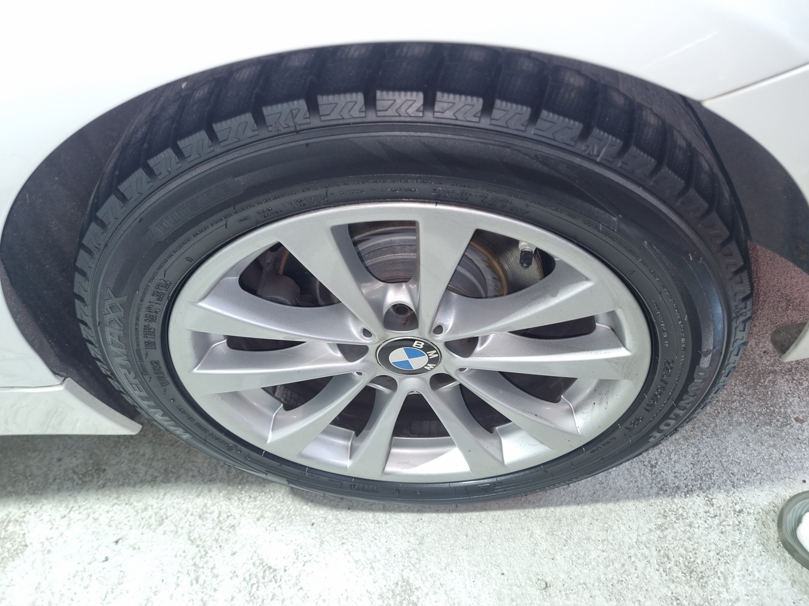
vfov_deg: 53.1
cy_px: 303
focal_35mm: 26
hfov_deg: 67.3
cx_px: 404
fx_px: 608
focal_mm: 5.4
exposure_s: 1/40
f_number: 1.8
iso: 200
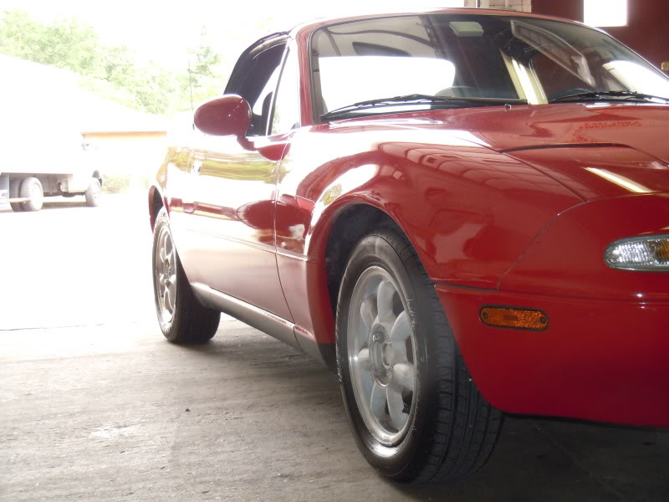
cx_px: 334
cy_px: 251
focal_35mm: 59
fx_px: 1140
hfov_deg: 32.7
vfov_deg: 24.8
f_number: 4
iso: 400
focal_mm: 10.6
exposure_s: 1/80
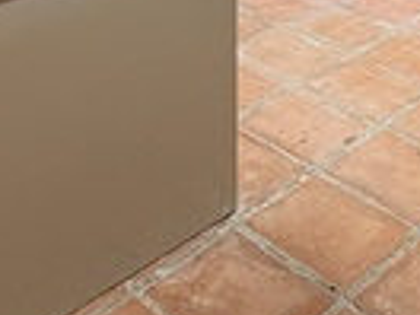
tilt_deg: -5.1
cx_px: 137
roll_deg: +1.1
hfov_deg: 28.4
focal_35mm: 68
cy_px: -251
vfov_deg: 17.5
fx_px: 825
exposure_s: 1/60
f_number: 2.2
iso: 250
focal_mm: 2.22
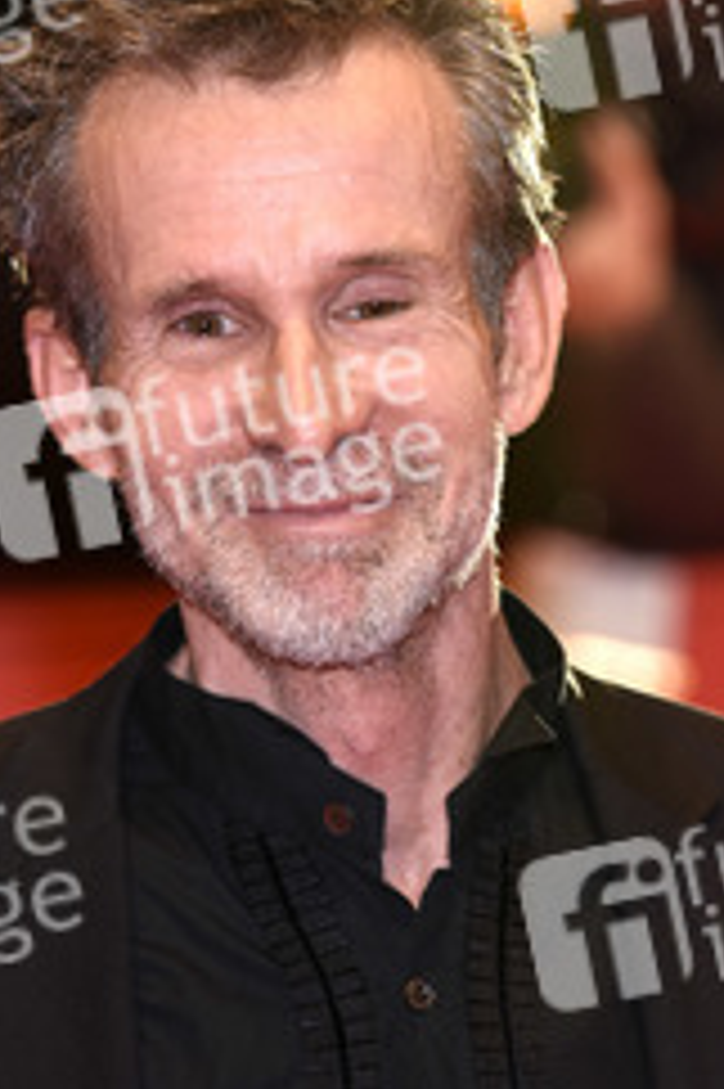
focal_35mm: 322
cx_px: 342
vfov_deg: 6.4
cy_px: 680
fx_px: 9727
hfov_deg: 4.3
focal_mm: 130
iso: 400
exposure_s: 1/320
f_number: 3.2
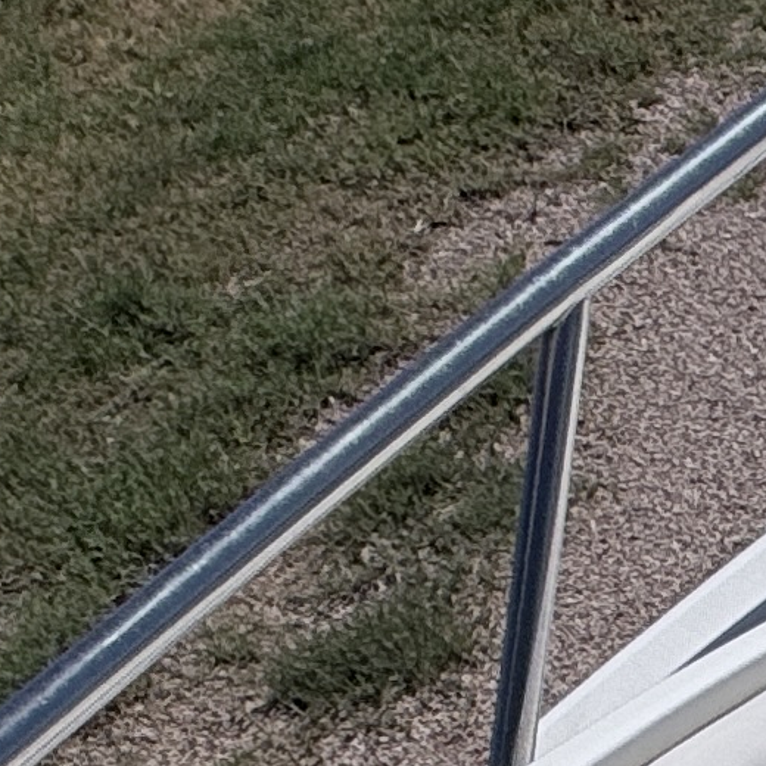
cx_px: 1863
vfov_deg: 14.4
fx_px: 2403
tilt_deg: -54.2
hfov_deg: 13.2
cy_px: 1632
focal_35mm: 96
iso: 20
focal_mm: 2.22
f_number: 2.2
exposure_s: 1/2611
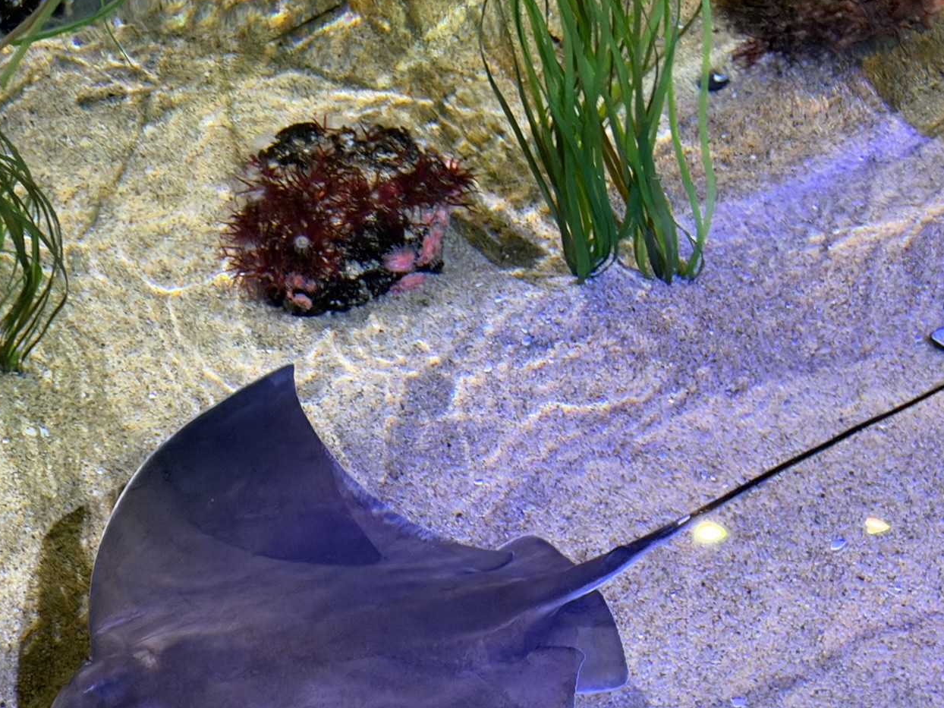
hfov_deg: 24.6
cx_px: 329
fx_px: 2154
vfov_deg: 18.6
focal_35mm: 79
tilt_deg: -47.0
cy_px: 466
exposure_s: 1/37
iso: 160
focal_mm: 6.93
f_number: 1.48
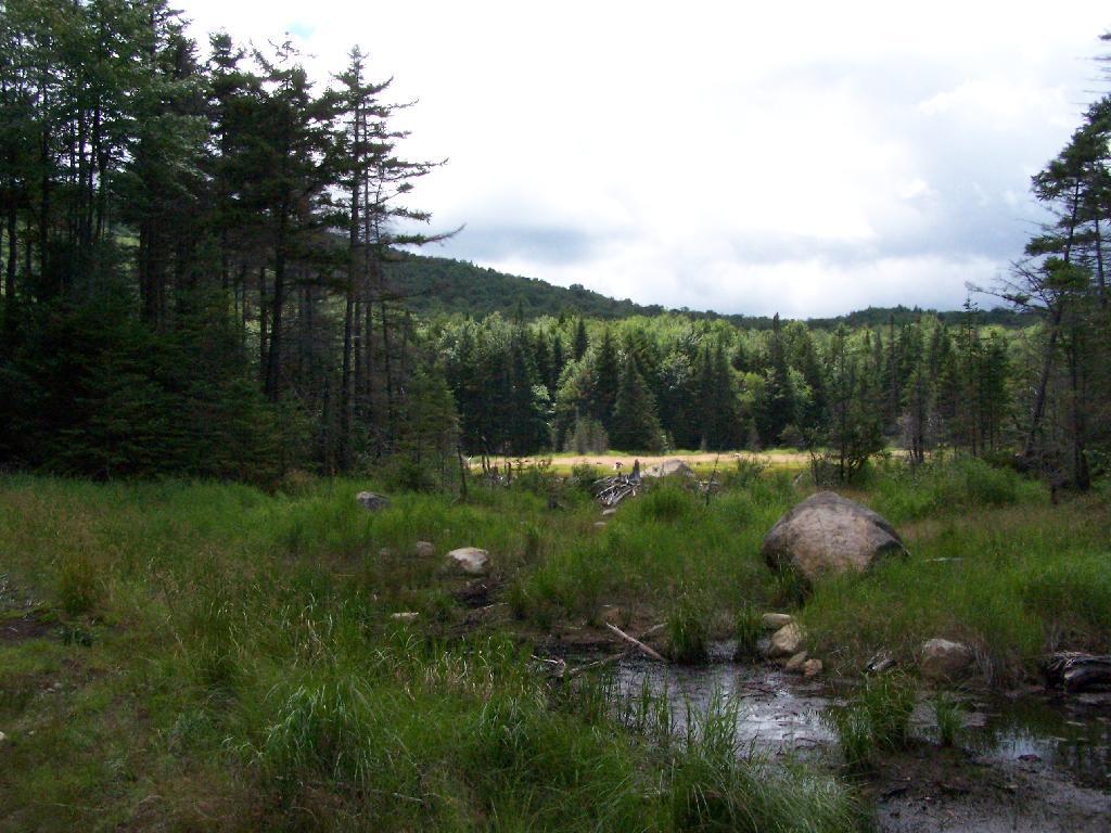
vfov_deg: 37.7
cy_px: 416
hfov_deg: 49.0
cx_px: 556
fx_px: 1220
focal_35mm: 38
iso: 400
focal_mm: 6.3
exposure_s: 1/1250
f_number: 5.6
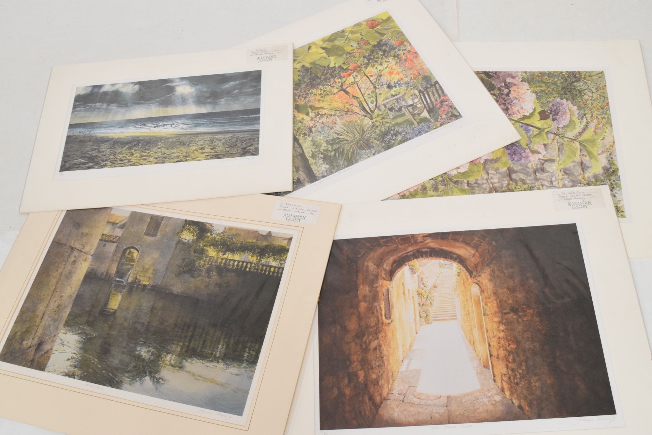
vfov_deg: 35.5
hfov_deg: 51.3
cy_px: 218
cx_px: 326
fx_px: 679
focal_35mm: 38
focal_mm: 25
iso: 3200
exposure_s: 1/160
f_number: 6.3
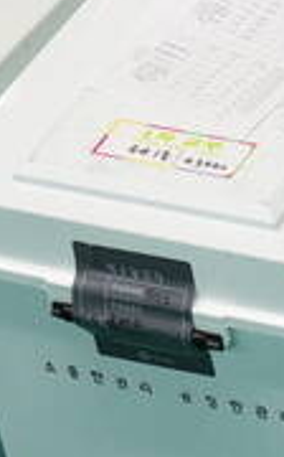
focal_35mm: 320
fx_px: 3976
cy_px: 340
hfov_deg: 4.1
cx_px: 114
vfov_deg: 6.6
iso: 2000
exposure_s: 1/320
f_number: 5.6
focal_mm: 88
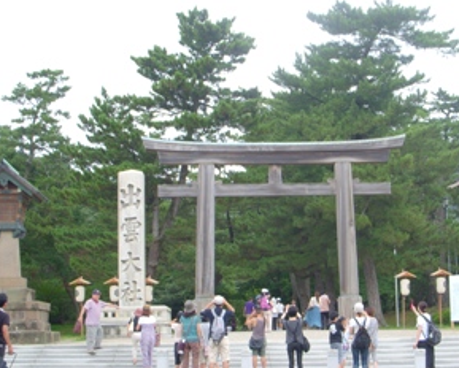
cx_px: 276
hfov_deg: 26.7
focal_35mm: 71
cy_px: 184
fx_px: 966
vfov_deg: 21.6
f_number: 3.4
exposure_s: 1/125
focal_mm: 7.9
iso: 100
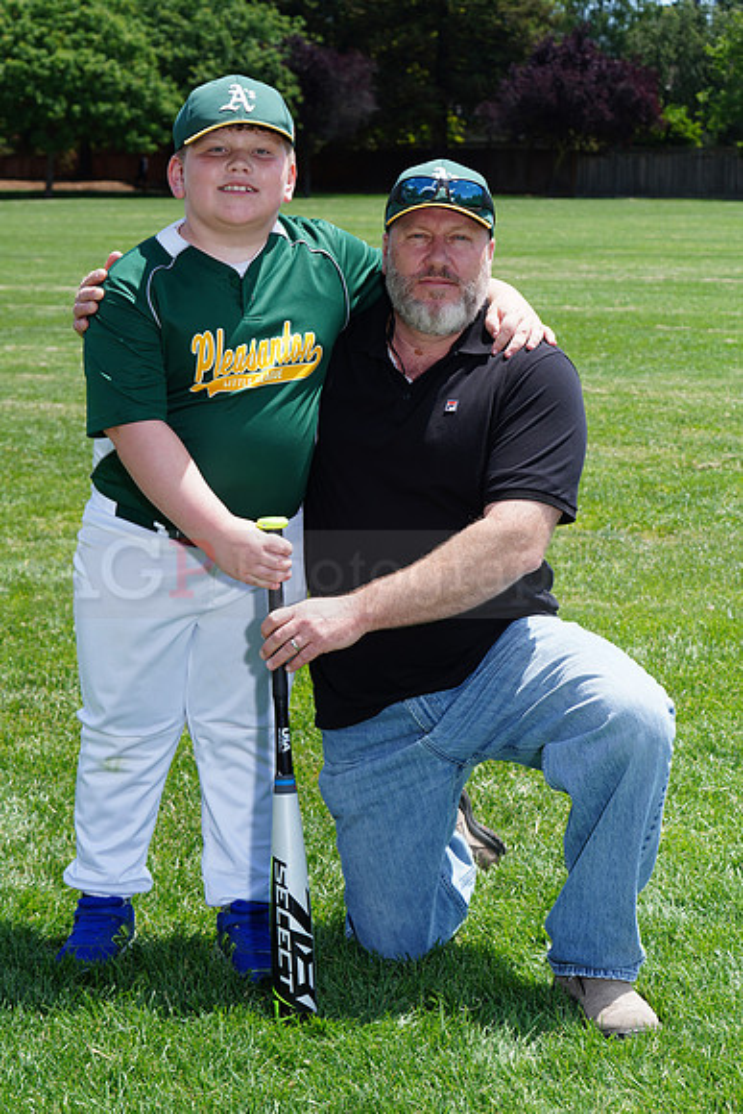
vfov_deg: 24.2
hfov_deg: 16.3
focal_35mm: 84
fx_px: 2599
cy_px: 557
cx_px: 372
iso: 200
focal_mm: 84
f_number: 10
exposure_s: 1/200
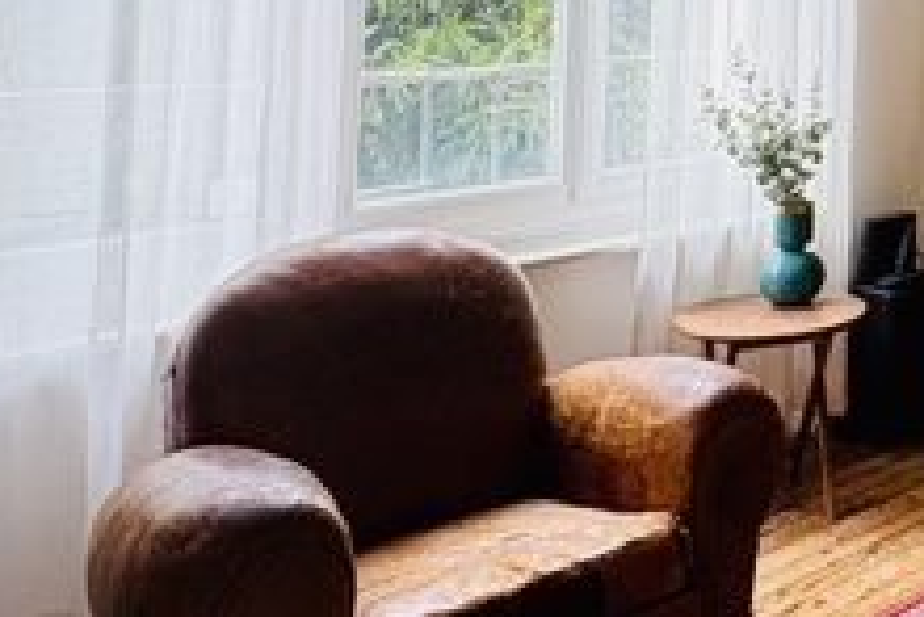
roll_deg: -0.3
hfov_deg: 29.4
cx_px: 1231
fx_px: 1361
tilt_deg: +4.7
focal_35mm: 53
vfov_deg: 23.3
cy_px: -134
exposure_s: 1/99
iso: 160
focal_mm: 2.22
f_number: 2.2
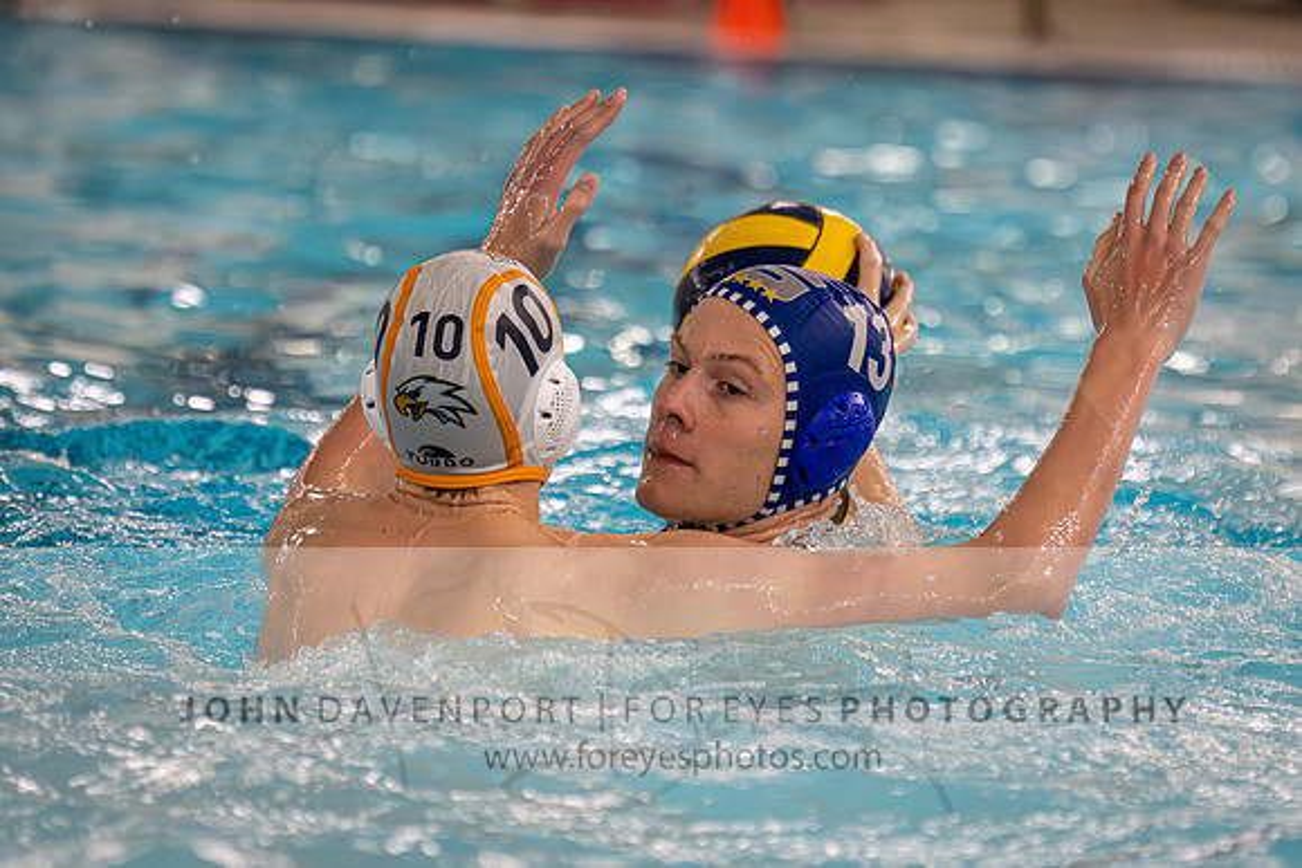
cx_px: 739
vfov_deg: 3.7
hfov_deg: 5.6
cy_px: 246
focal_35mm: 367
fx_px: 13277
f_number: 4
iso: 8000
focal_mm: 230
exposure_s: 1/1000
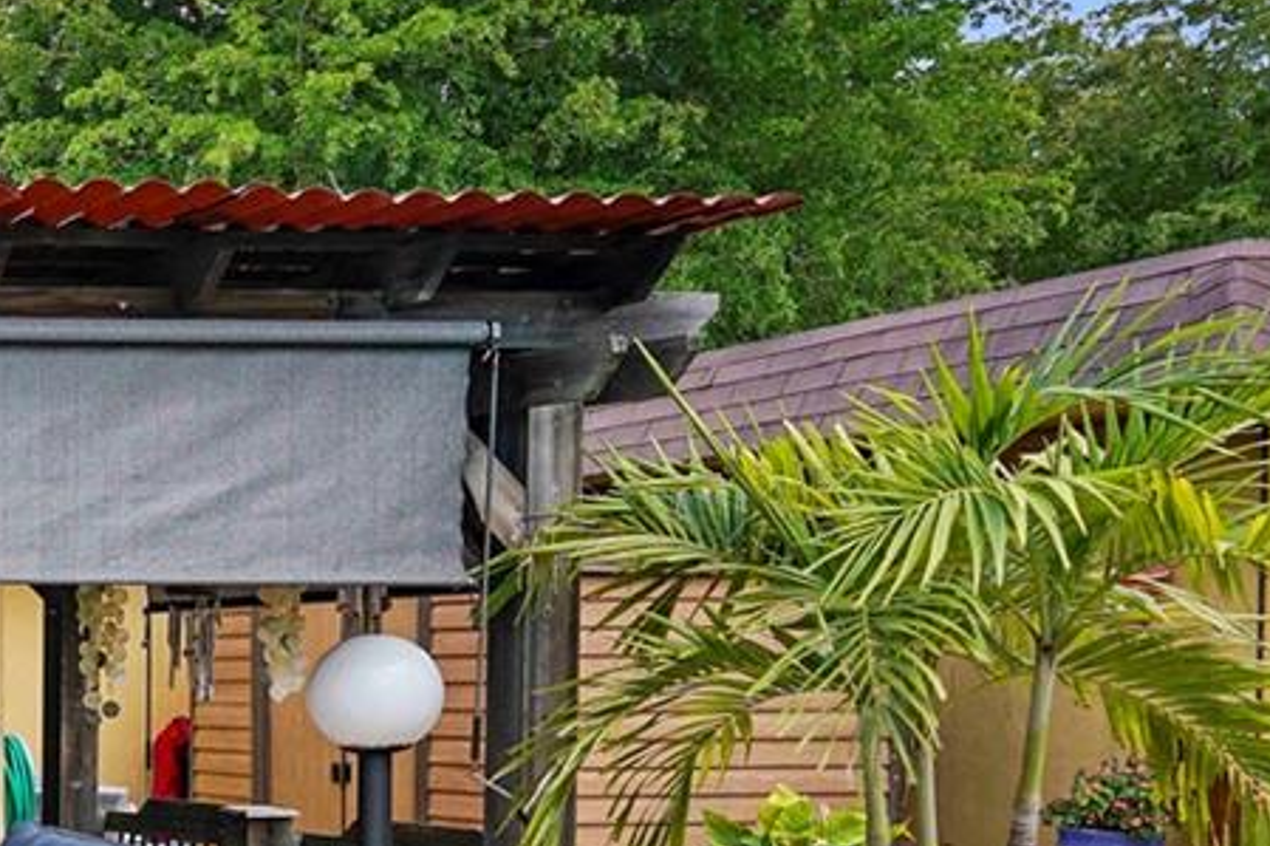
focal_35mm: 57
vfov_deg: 23.2
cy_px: 744
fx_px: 2010
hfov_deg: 22.9
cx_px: -916
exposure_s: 1/125
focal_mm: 16
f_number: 8
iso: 100
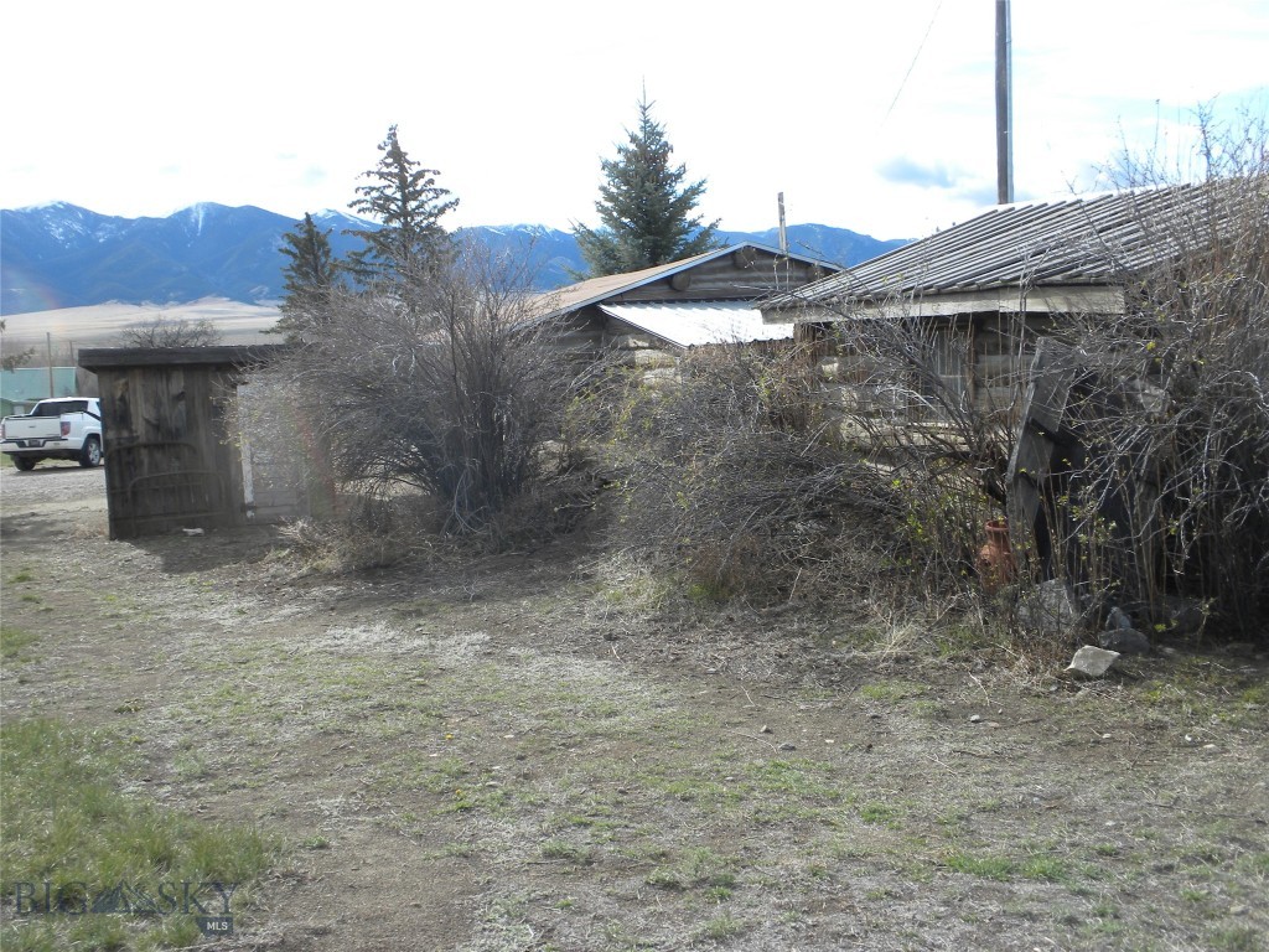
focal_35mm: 37
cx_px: 634
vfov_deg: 38.7
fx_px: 1356
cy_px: 476
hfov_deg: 50.1
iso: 64
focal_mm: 6.6
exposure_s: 1/53.6
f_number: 10
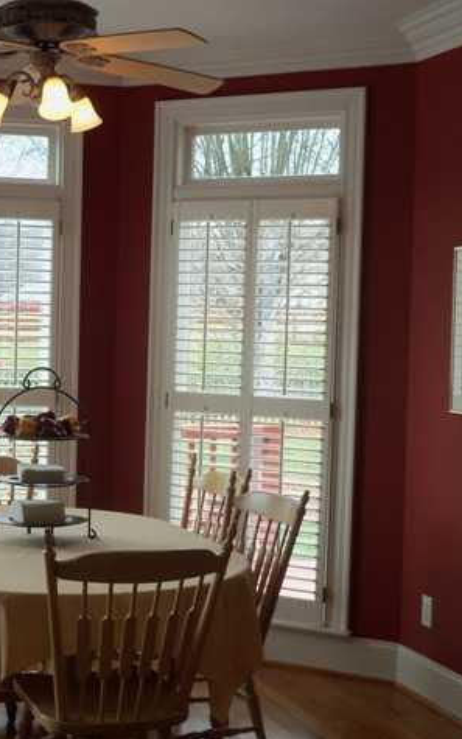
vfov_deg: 34.0
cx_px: 54
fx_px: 1208
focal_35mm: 60
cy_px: 372
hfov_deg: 21.2
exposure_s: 1/60
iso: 80
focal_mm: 7.1
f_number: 3.2
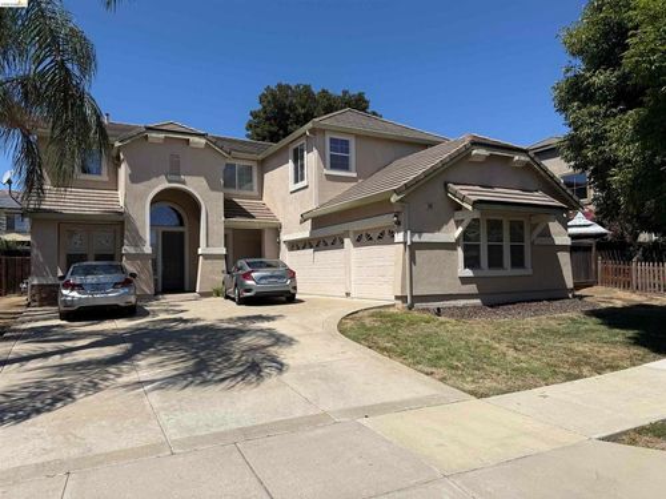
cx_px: 333
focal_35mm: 24
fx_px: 462
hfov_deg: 71.6
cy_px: 250
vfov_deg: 56.8
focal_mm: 6.76
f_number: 1.78
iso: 80
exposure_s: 1/6711
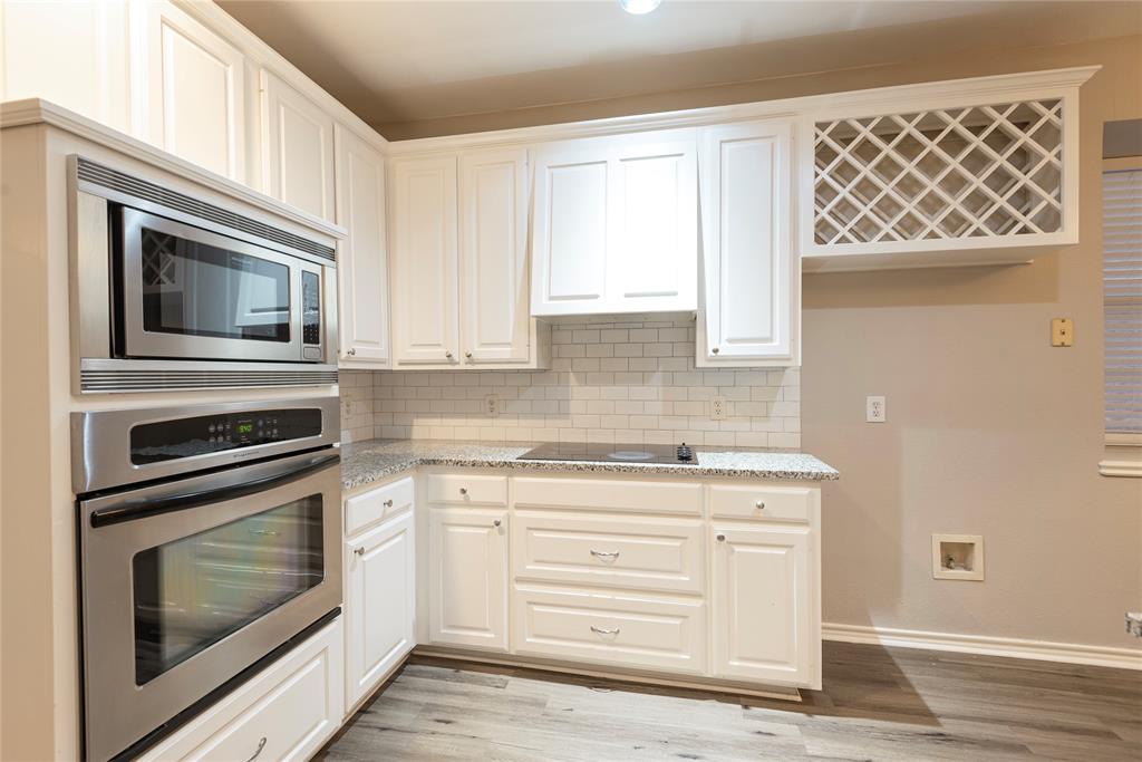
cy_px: 381
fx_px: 508
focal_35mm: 16
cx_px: 571
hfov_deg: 96.7
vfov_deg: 73.8
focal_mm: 16
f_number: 7.1
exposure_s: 1/2
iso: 100
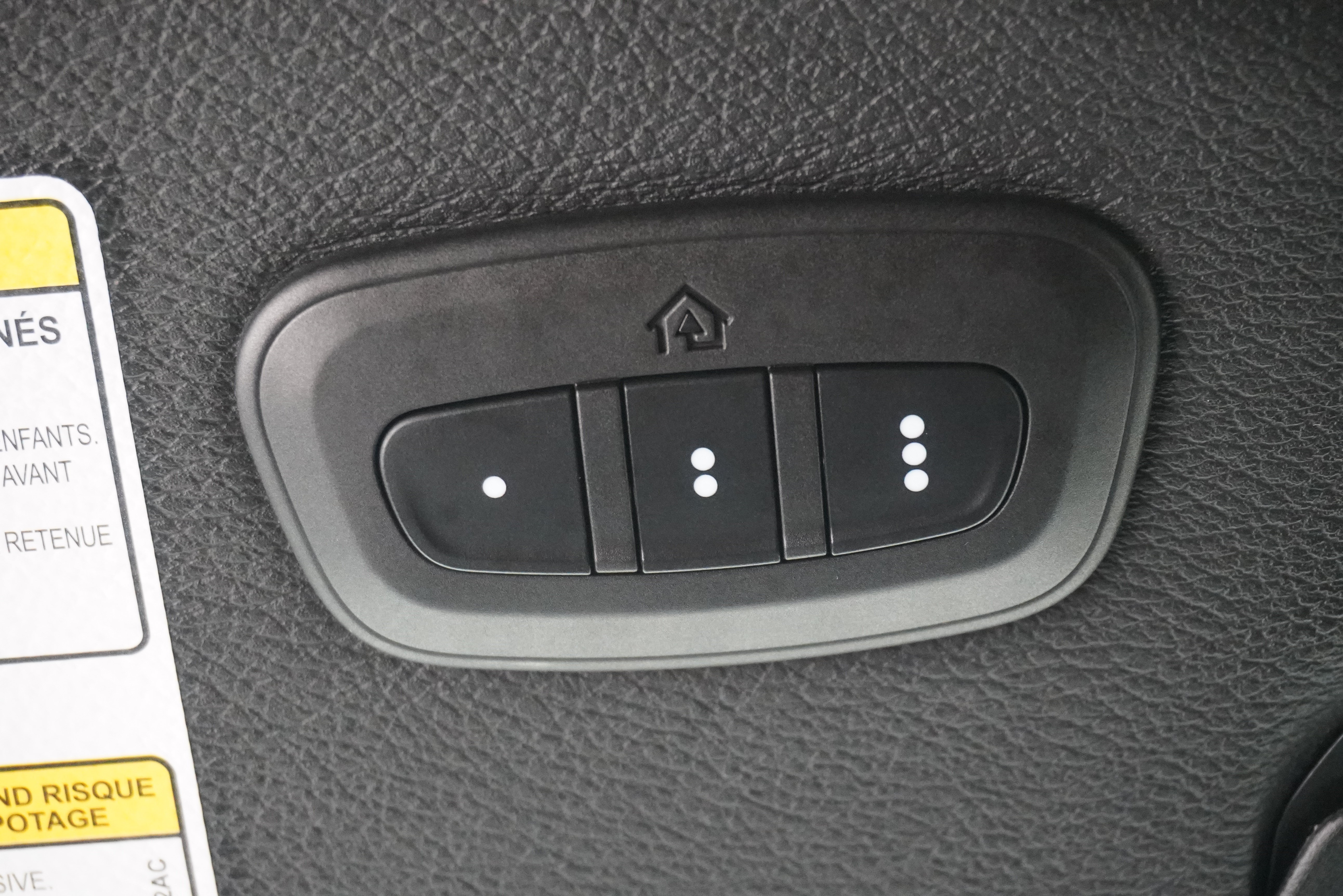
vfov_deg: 21.6
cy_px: 448
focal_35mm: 63
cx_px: 672
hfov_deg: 31.9
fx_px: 2351
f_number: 5.6
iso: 10000
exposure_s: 1/80
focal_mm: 42
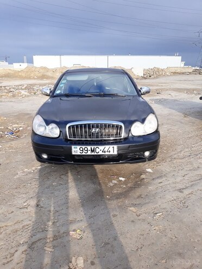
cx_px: 101
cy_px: 134
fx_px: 210
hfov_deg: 51.4
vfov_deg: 65.3
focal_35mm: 27
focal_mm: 3.71
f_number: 1.7
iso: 40
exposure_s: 1/509
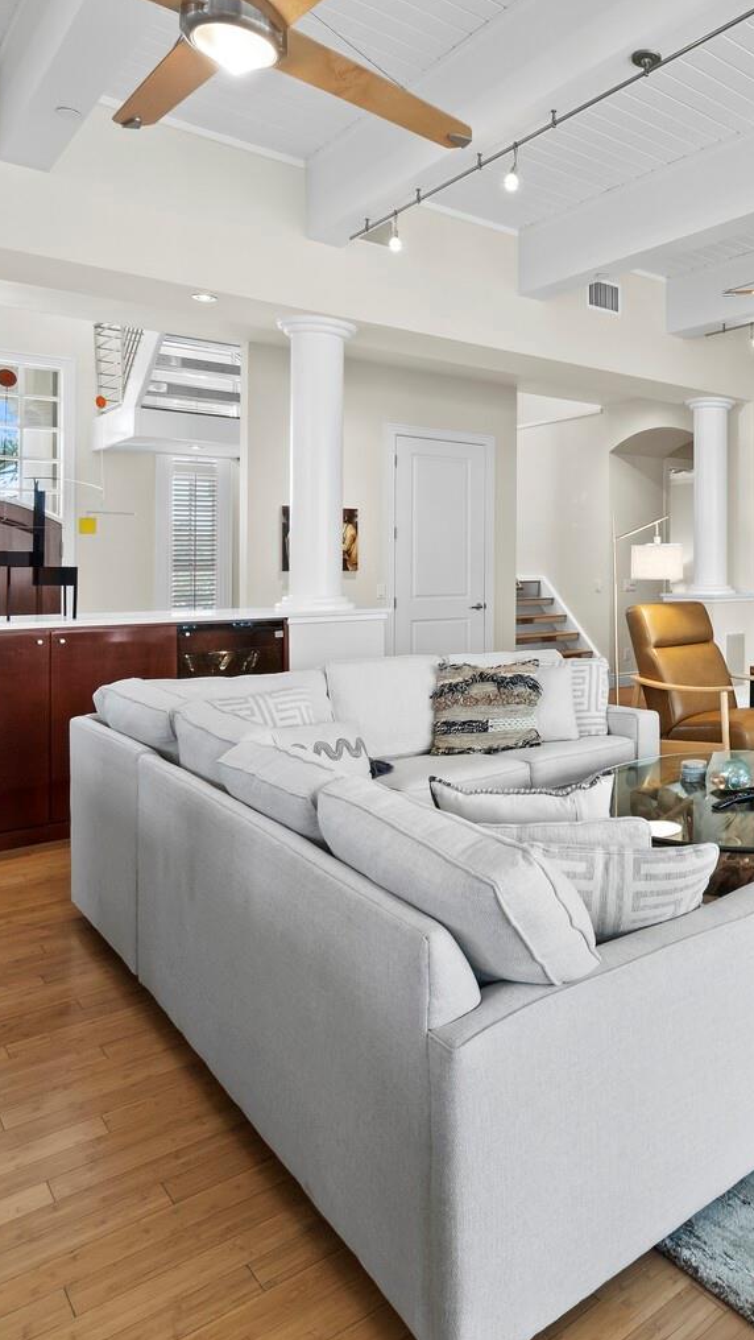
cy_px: 553
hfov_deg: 43.5
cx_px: 682
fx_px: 852
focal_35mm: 24
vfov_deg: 75.7
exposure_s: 1/3
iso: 400
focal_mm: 7
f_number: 7.1
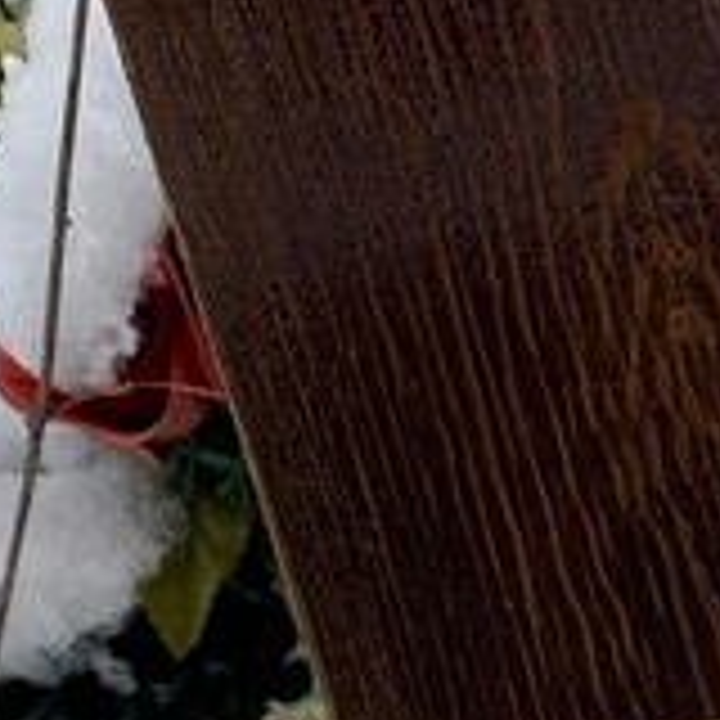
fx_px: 2706
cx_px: 765
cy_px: 1233
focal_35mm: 115
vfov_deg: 13.8
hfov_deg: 14.8
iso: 32
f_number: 1.8
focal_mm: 4.25
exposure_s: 1/333
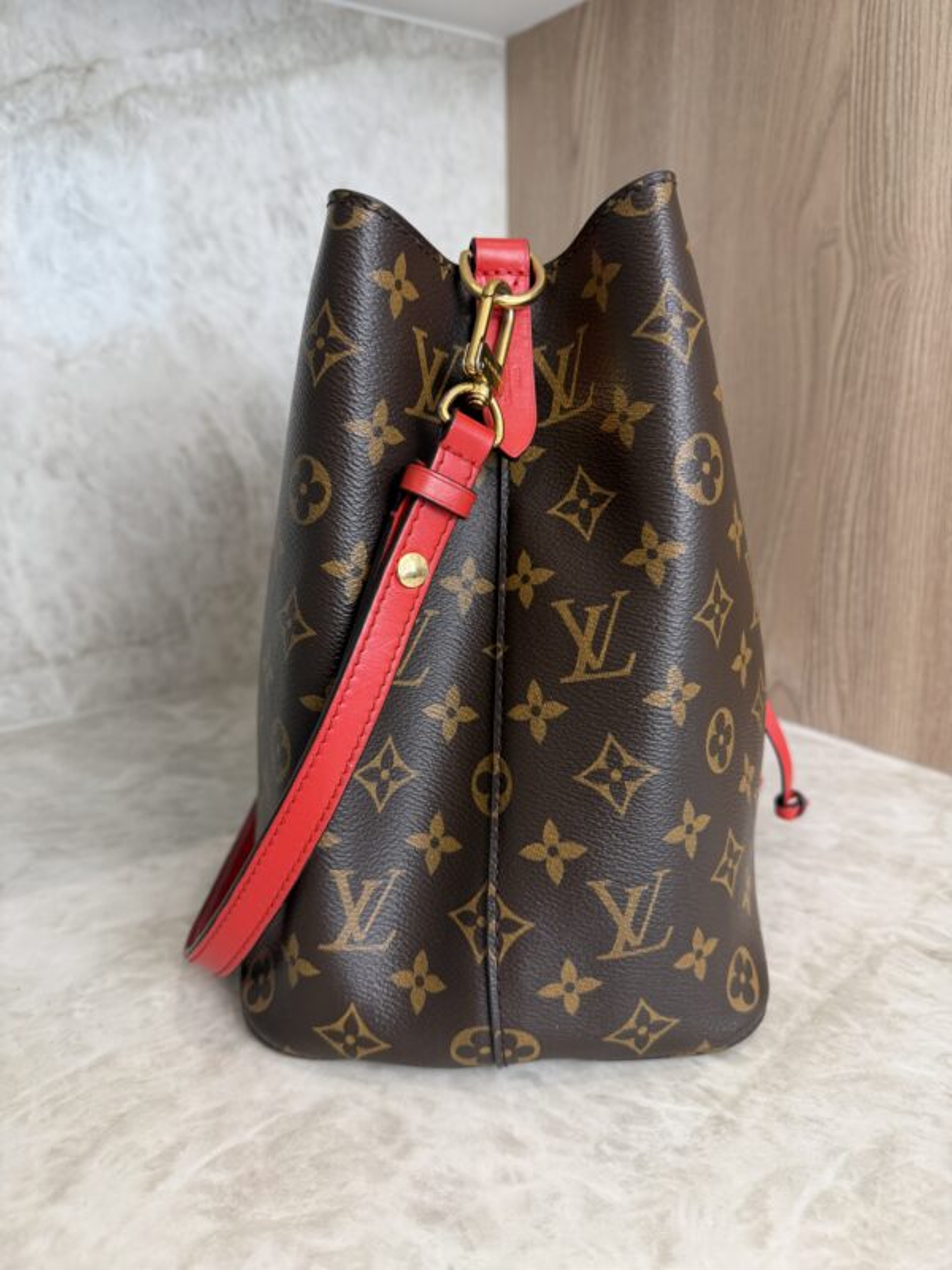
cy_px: 635
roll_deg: +0.8
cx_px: 476
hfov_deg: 56.8
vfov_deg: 71.6
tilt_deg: -15.8
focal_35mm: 24
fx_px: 880
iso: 125
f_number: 1.78
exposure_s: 1/120
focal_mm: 6.76
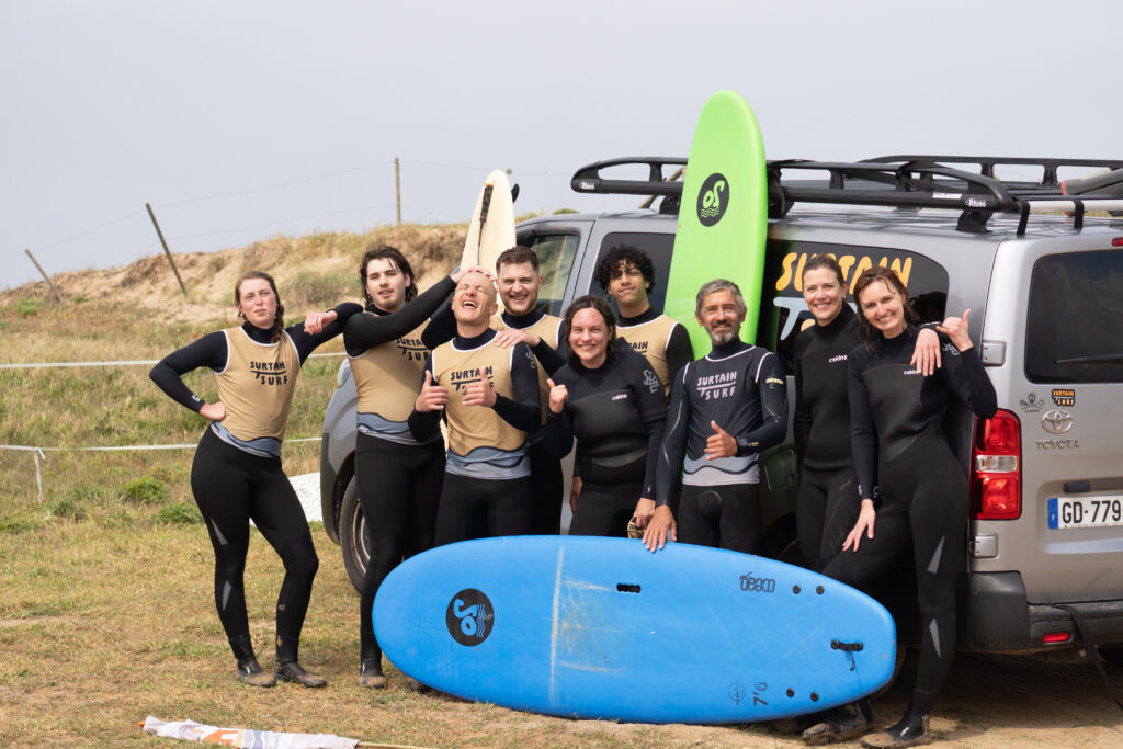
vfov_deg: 13.0
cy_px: 374
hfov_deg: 19.5
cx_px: 562
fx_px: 3276
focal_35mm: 105
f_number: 4.5
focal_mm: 70
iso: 125
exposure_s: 1/1600
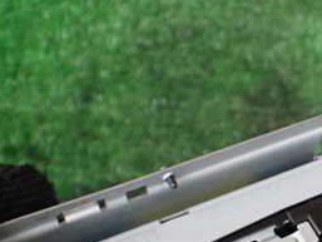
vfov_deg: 20.7
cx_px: 298
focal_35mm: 70
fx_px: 651
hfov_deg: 26.7
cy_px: 211
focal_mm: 5.4
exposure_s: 1/125
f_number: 2.3
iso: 500
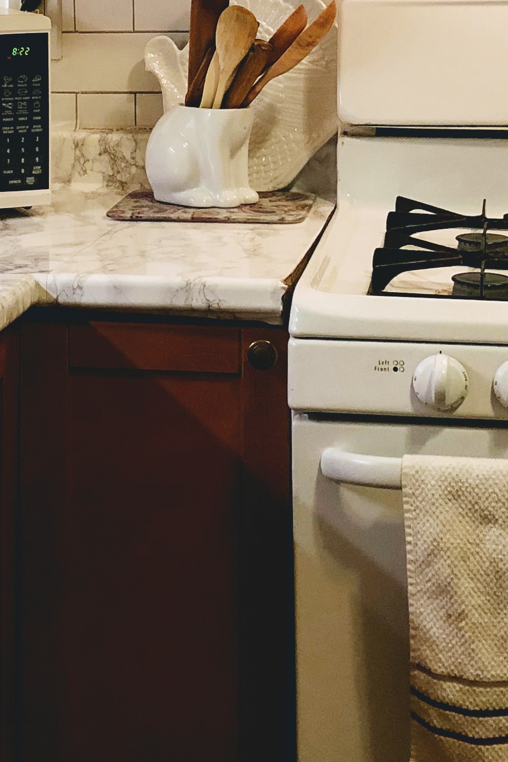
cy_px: 86
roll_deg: +0.4
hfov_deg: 16.8
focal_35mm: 81
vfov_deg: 24.4
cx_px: 148
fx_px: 1715
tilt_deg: -3.9
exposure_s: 1/15
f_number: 1.8
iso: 64
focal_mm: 3.99
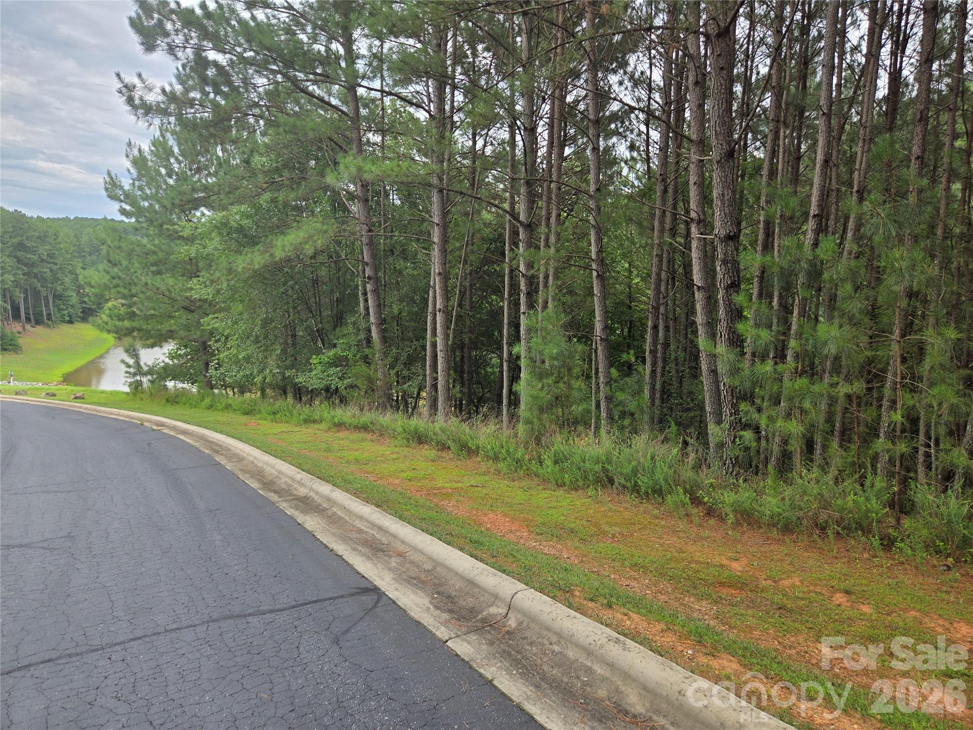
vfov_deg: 58.9
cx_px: 486
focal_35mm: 23
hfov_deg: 73.9
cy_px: 365
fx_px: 646
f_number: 1.8
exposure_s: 1/820
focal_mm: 5.4
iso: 25
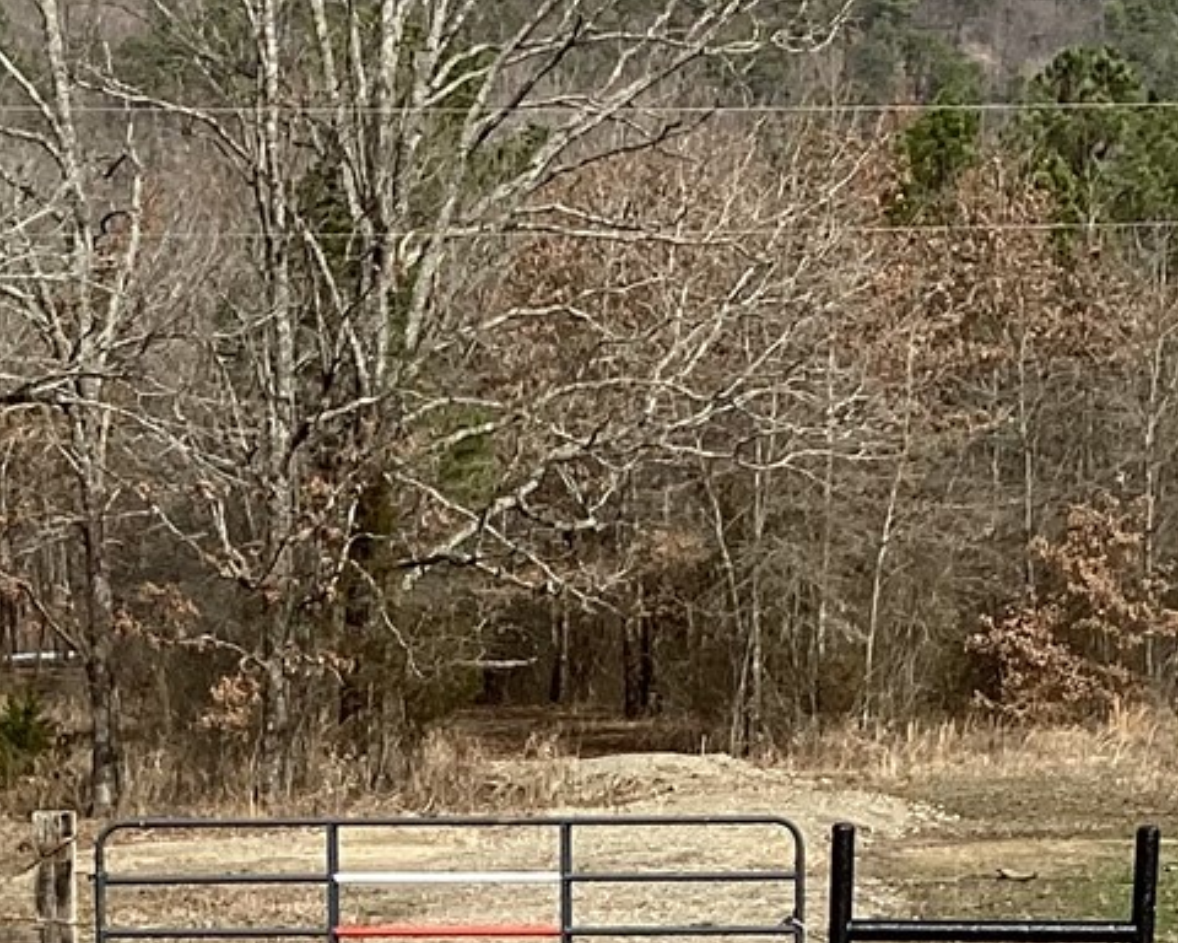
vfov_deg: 12.3
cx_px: 297
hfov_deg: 15.8
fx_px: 4219
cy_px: 1240
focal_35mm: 121
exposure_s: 1/1217
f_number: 2.4
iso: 25
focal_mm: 3.3
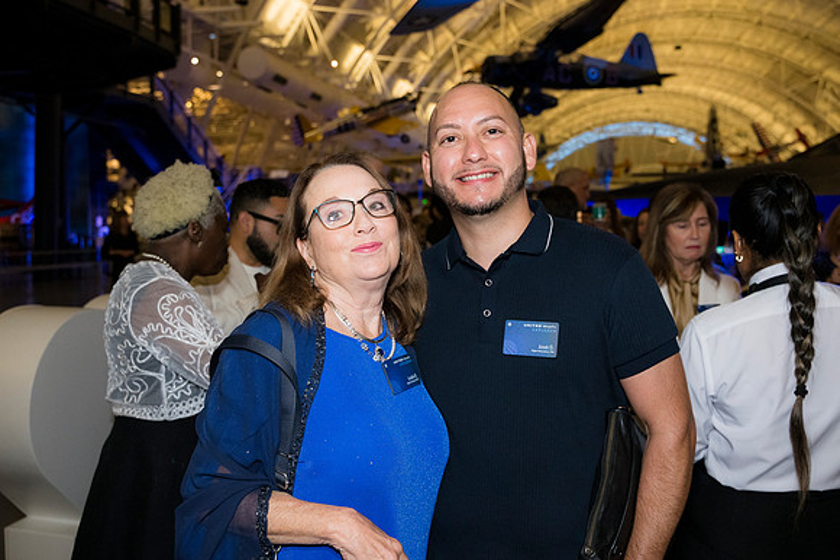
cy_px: 280
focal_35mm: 32
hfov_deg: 59.5
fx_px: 735
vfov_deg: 41.7
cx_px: 420
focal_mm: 31.5
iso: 3200
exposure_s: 1/125
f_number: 4
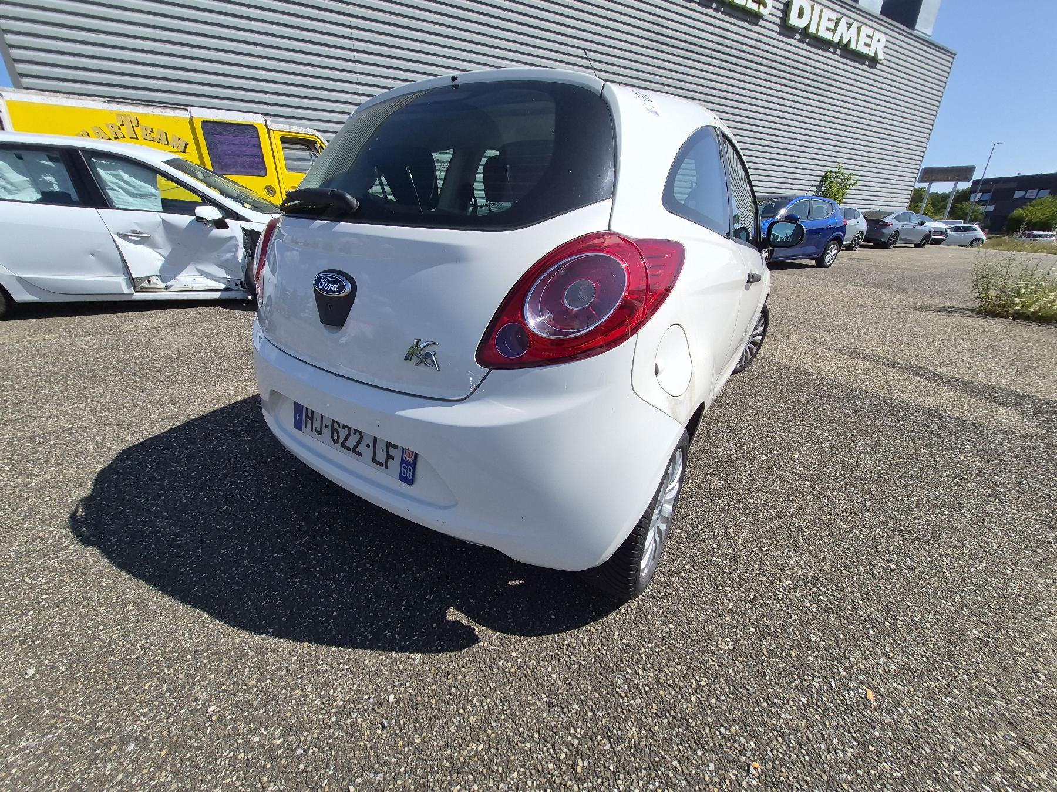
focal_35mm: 13
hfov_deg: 106.2
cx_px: 528
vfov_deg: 89.9
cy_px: 396
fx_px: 397
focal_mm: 1.74
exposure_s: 1/2500
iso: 40
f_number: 2.2
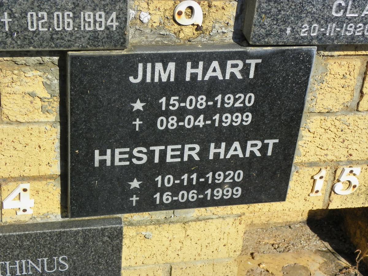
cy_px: 138
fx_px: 702
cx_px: 184
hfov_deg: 29.4
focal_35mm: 66
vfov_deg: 22.3
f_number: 5
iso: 64
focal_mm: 11.8
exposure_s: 1/400
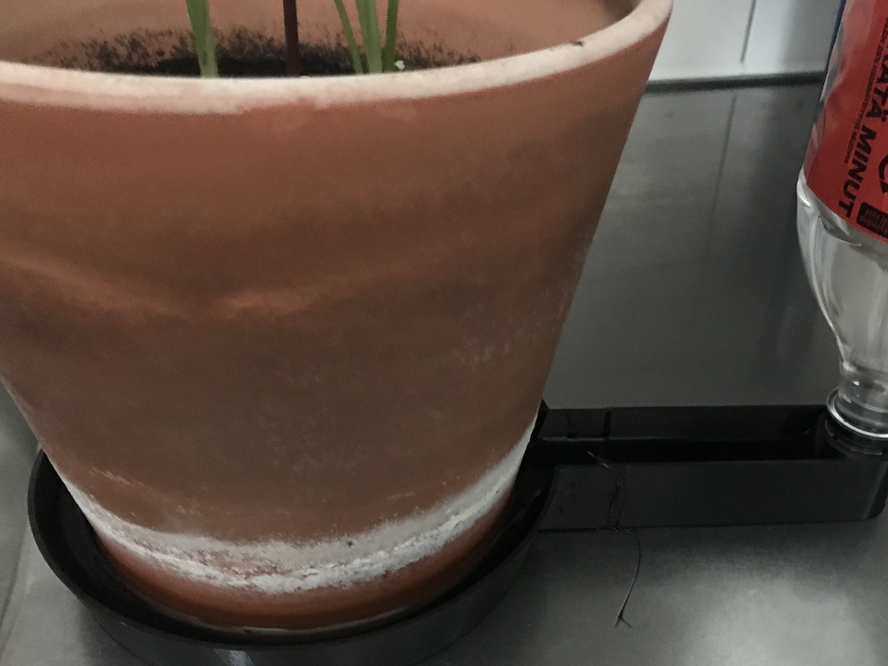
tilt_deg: -36.9
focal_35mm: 36
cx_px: 554
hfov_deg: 50.8
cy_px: 397
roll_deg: -5.4
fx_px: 924
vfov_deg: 39.5
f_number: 1.8
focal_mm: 3.99
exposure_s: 1/4
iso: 100
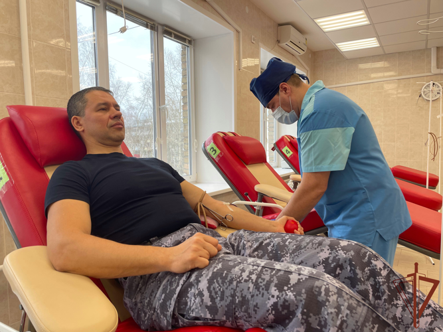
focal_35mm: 26
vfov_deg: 53.0
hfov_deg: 67.3
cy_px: 166
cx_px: 222
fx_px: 333
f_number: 1.6
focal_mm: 4.2
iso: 32
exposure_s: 1/172
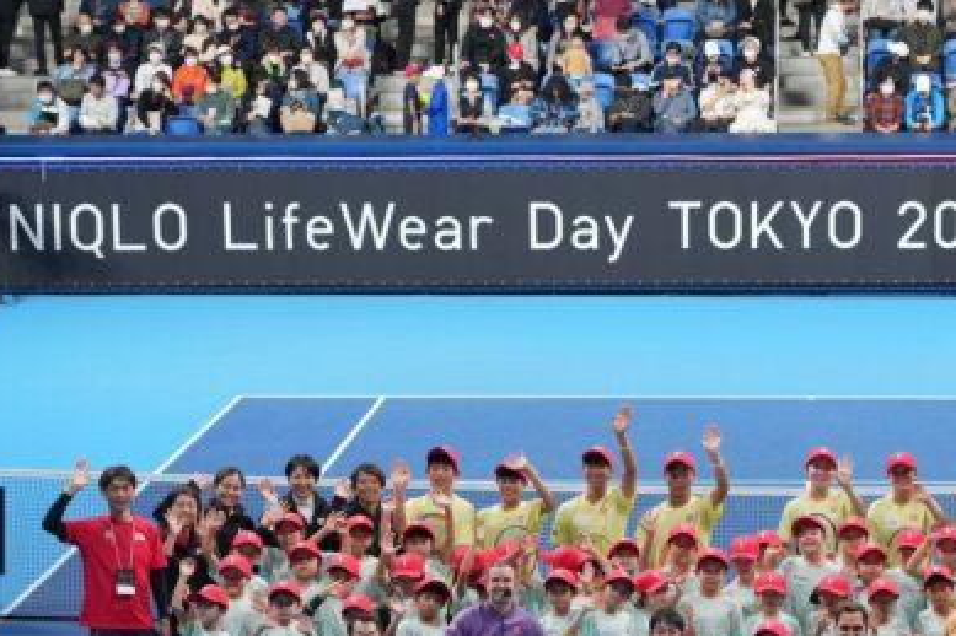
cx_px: 838
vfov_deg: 9.0
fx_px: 4035
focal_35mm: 152
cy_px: 452
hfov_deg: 13.4
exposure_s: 1/400
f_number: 5.6
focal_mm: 77
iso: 2500
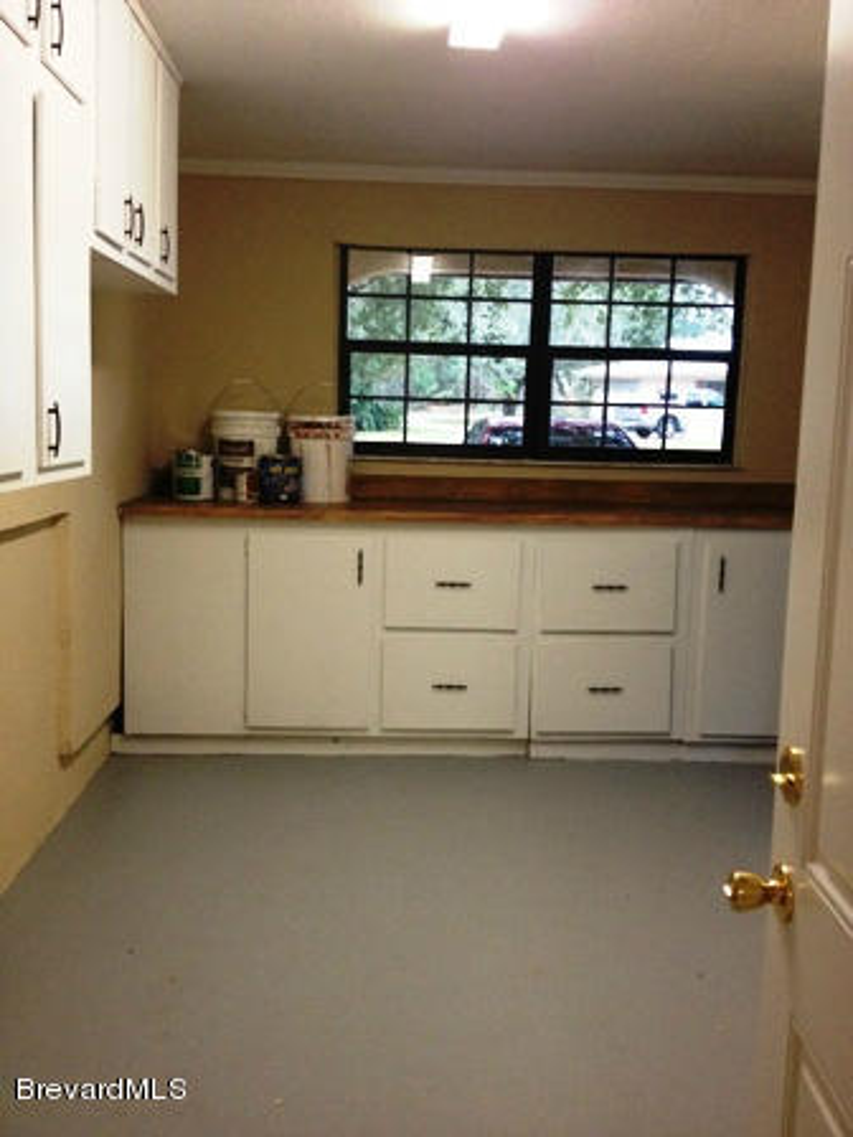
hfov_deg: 40.7
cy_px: 568
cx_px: 426
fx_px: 1150
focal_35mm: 35
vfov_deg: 52.6
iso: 200
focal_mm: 4.28
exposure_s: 1/20
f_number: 2.4
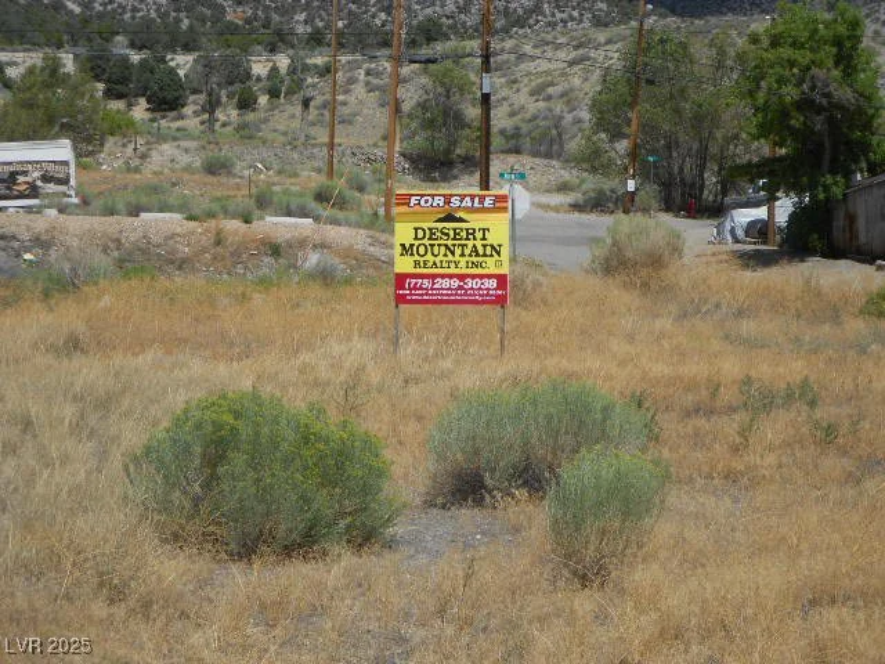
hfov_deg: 19.8
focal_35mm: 99
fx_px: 2531
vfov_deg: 14.9
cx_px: 442
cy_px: 332
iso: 80
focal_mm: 17.6
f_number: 5.5
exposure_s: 1/640
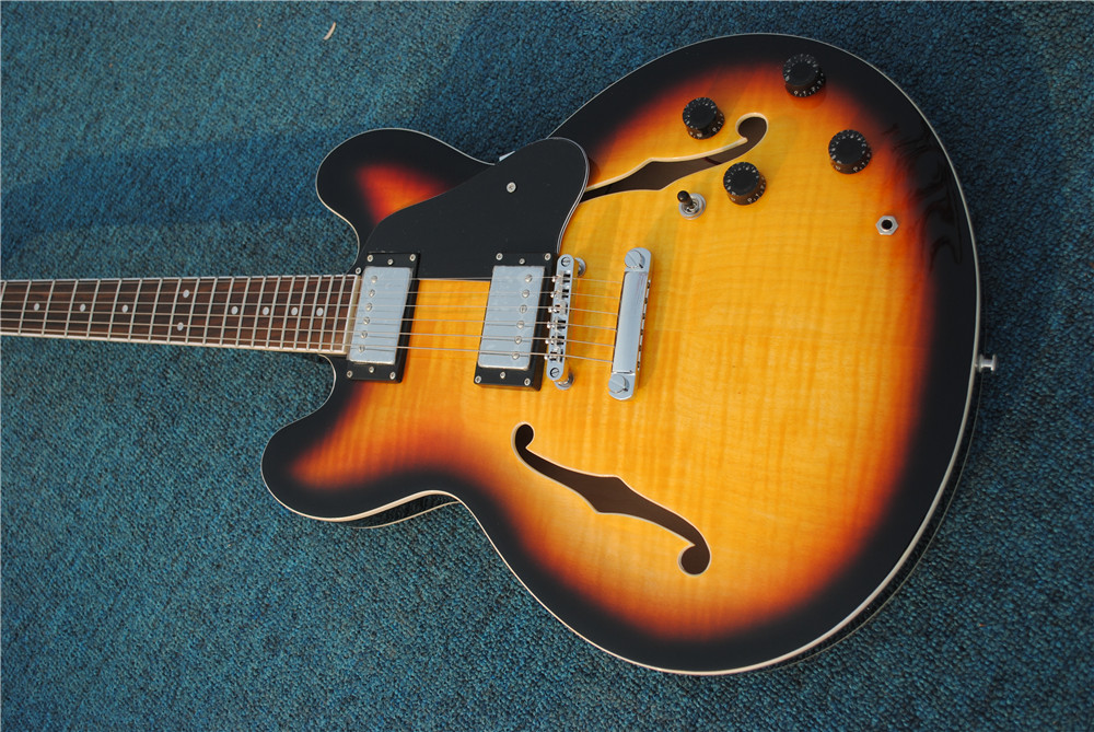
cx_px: 547
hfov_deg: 41.1
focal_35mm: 48
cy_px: 366
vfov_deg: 28.1
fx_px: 1460
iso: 100
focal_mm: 32
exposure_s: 1/400
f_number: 5.6
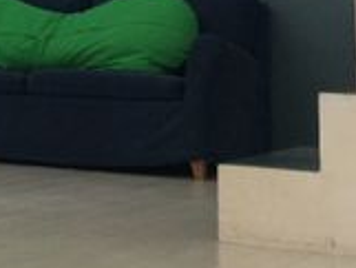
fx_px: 1112
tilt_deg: +6.6
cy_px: -133
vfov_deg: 13.0
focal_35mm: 108
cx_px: 33
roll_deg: -2.8
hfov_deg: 17.9
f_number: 2.2
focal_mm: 4.15
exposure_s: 1/25
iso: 320
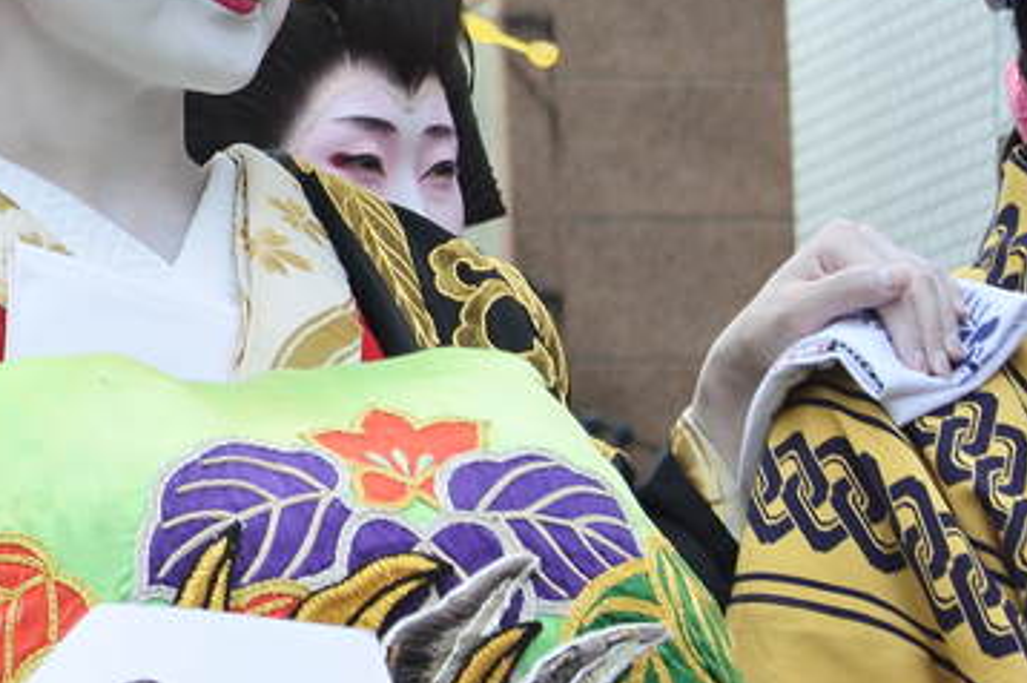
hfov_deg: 8.8
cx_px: -118
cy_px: 156
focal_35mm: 232
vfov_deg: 5.9
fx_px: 6612
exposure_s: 1/320
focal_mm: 30
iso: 160
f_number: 3.8
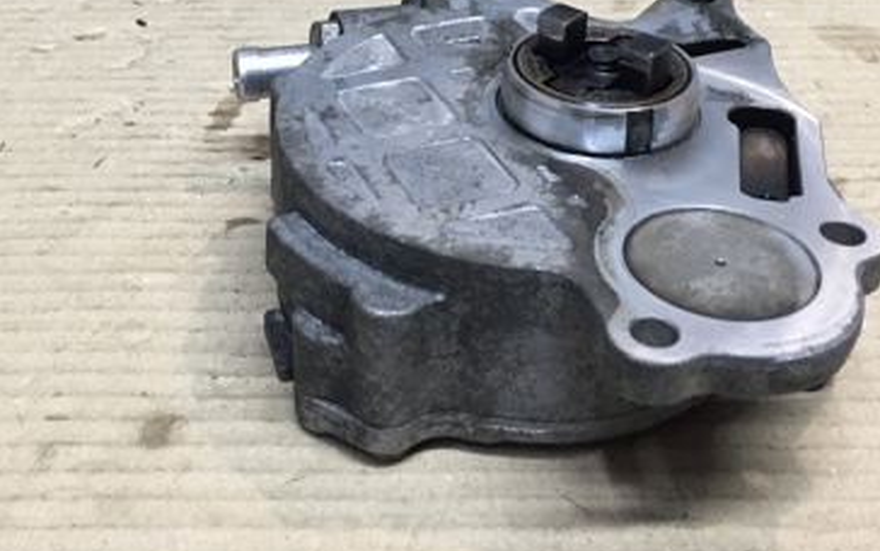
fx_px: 1296
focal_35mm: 54
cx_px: 421
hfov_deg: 37.5
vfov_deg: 23.3
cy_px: 44
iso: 80
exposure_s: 1/33
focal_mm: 4.15
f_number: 2.2
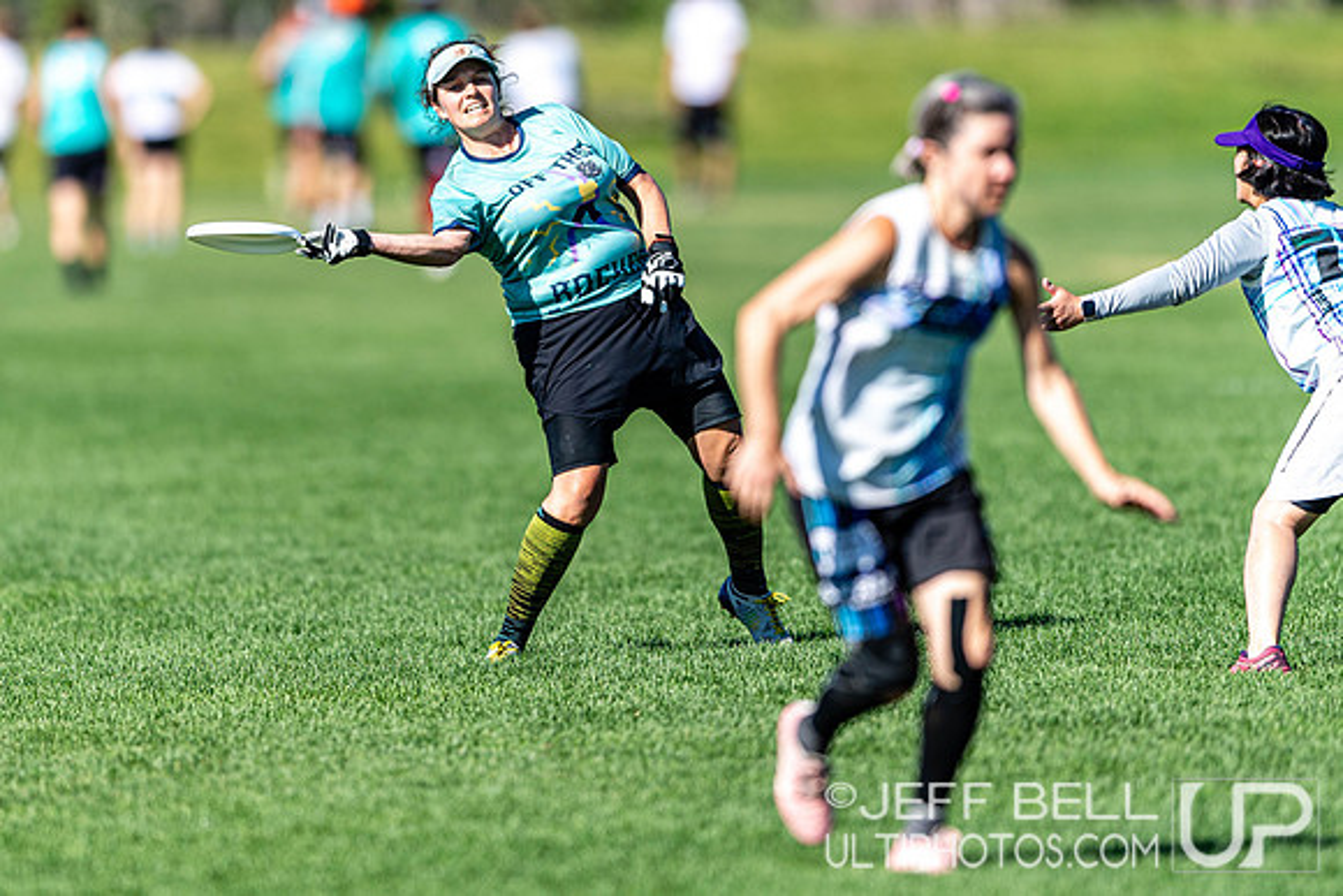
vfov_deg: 2.1
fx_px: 24745
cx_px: 551
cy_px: 318
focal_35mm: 663
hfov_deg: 3.1
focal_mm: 400
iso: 100
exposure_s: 1/2500
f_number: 2.8
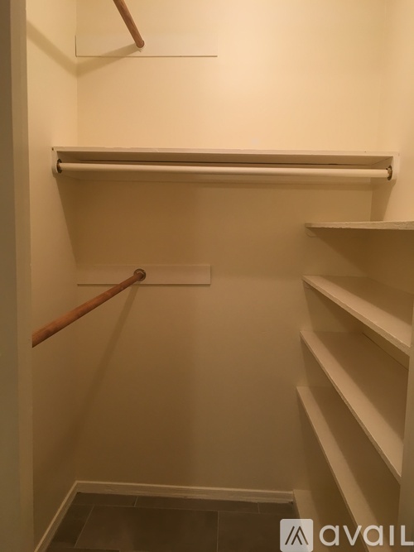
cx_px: 207
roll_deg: -0.9
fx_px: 463
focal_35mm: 29
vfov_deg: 61.7
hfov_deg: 48.2
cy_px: 276
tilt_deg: -6.5
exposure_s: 1/30
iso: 50
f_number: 2.2
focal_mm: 4.15
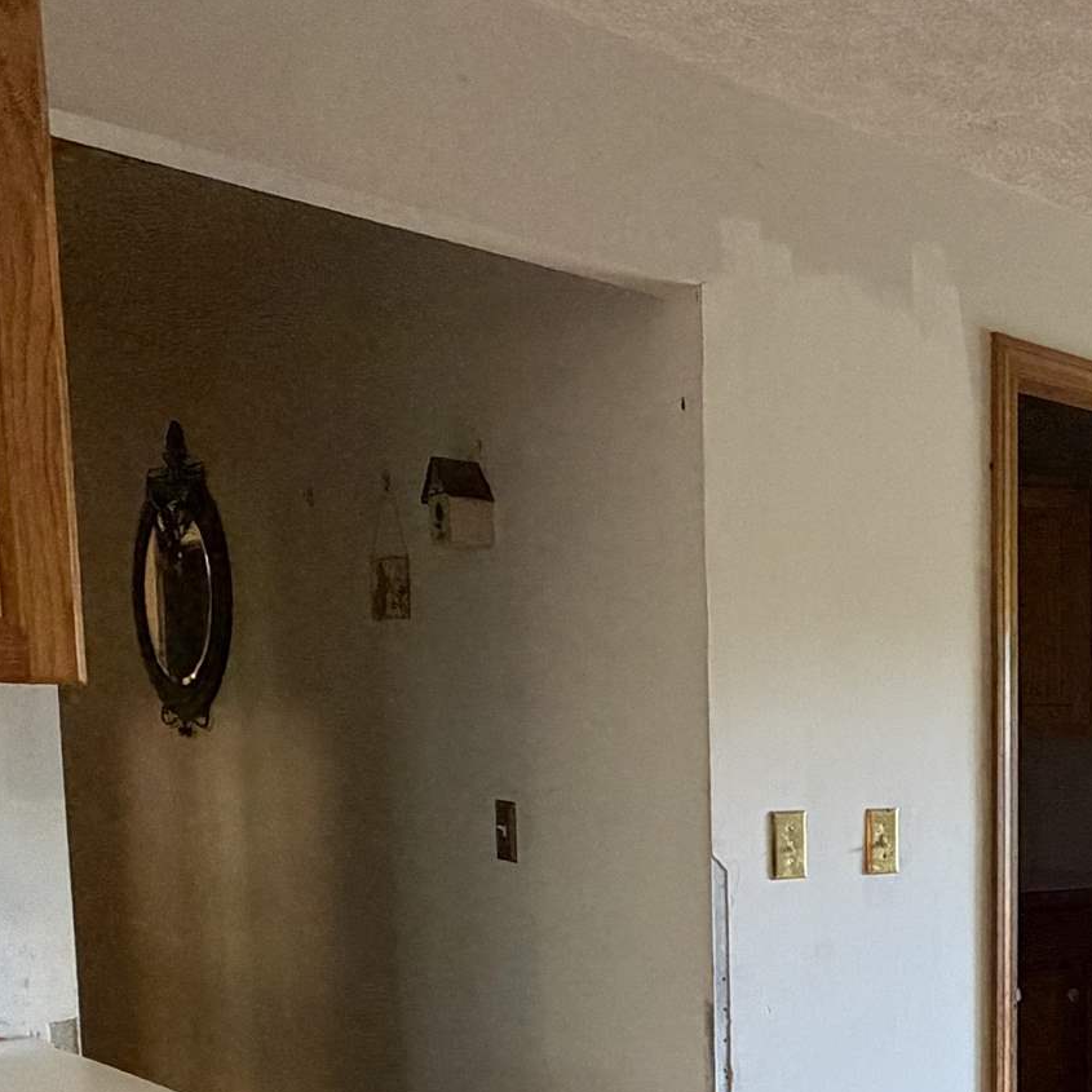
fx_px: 1606
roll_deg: -1.0
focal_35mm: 45
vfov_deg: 35.9
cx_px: 1338
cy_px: 924
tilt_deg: -5.6
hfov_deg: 31.1
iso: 400
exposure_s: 1/60
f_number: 2.2
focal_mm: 2.22
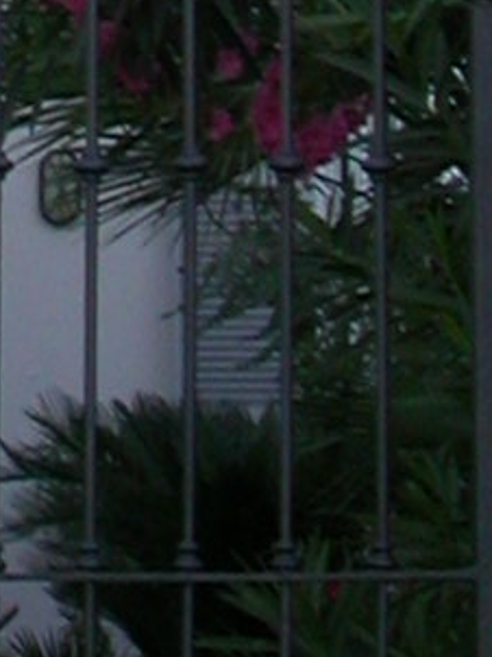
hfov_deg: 5.1
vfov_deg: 6.6
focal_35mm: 286
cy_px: -972
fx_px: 5428
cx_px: -475
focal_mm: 7.85
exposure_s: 1/126
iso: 100
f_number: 4.7
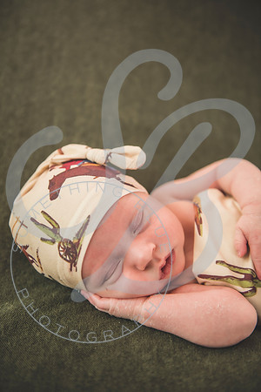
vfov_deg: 43.6
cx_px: 130
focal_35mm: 45
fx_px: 489
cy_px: 196
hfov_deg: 29.9
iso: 400
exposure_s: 1/125
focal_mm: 45
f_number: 2.8
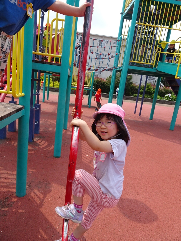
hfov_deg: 56.8
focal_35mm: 24
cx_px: 90
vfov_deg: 71.6
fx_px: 167
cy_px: 120
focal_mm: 4.1
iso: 80
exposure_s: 1/640
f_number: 3.5
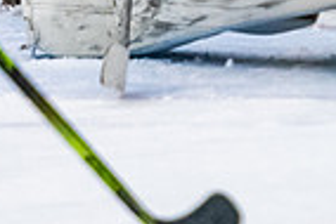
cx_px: 325
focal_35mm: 1143
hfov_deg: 1.8
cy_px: -171
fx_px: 10679
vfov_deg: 1.2
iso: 3200
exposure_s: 1/640
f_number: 3.2
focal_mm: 170
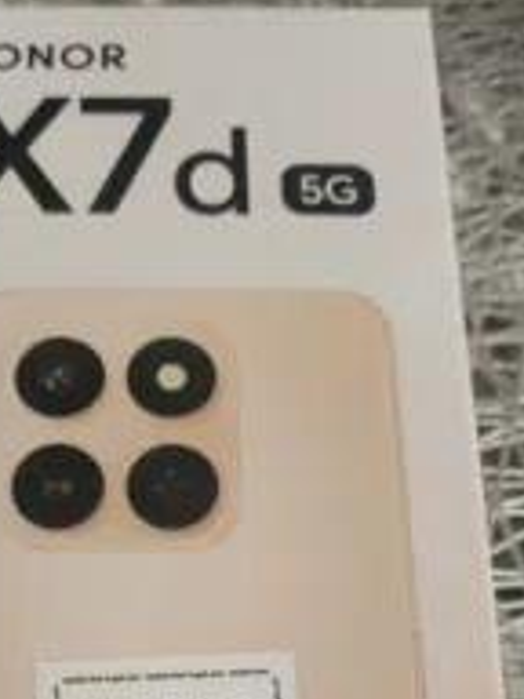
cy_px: 641
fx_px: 969
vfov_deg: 36.9
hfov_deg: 29.9
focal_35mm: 48
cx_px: 142
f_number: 1.8
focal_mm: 6.4
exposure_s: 1/120
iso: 400
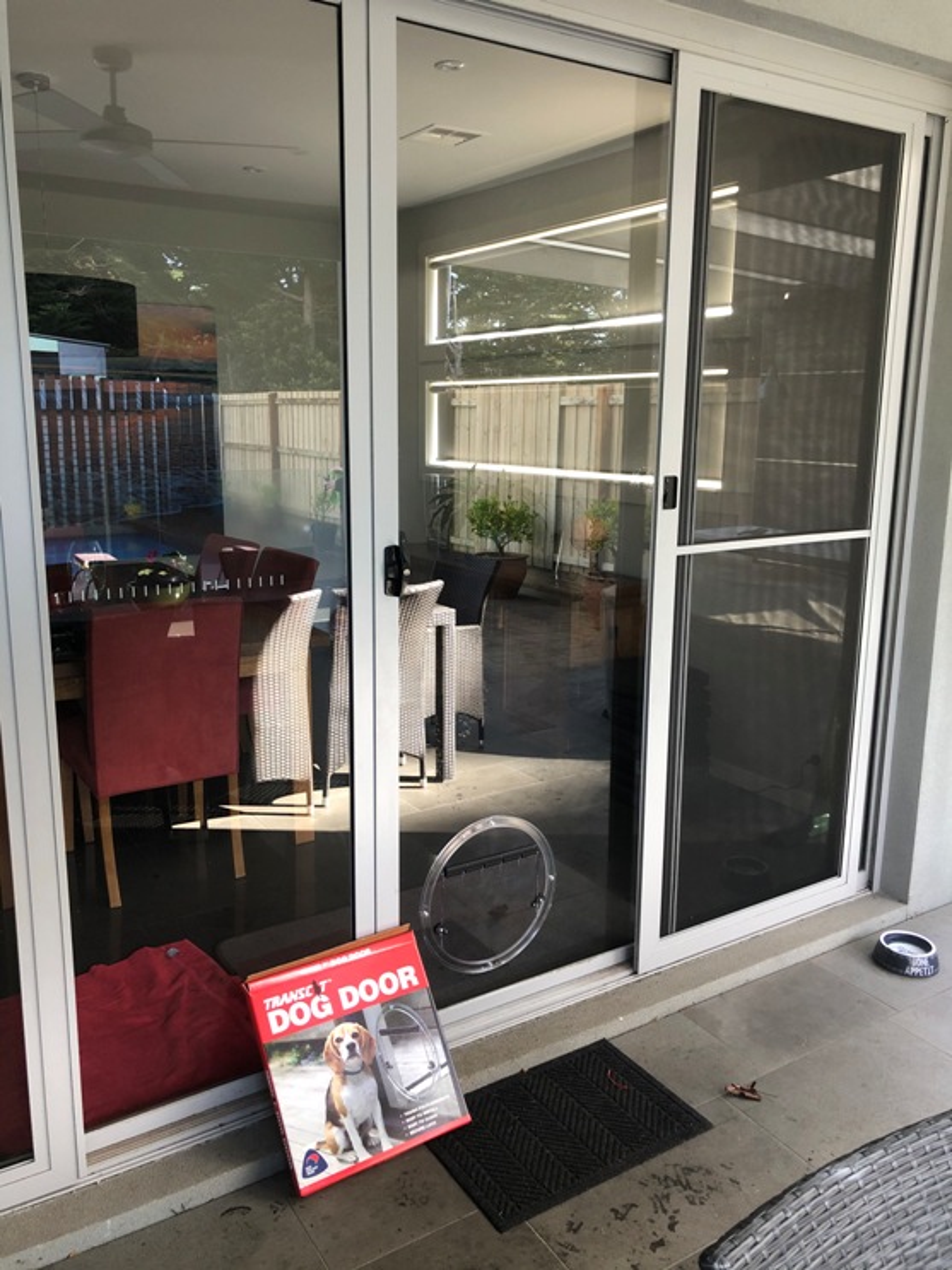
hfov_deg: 49.7
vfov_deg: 63.5
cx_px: 476
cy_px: 635
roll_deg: -0.8
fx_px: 1027
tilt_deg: -11.0
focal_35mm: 28
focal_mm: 4
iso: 32
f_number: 1.8
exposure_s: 1/30
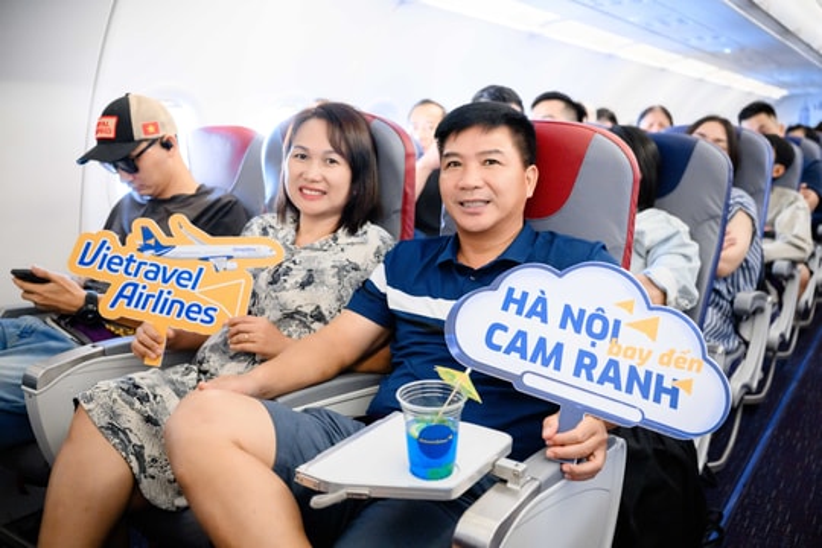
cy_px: 274
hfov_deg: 59.5
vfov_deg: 41.7
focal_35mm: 32
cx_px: 411
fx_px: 719
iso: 5000
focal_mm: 31.5
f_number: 2.8
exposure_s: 1/250
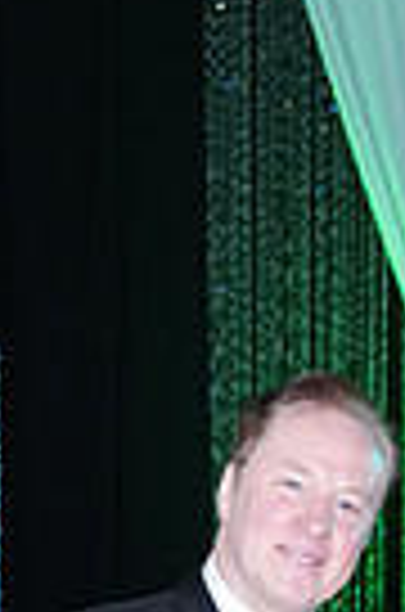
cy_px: 1022
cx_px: 524
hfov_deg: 7.3
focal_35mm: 184
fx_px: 3121
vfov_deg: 10.6
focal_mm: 43
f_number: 4
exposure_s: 1/200
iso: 2000
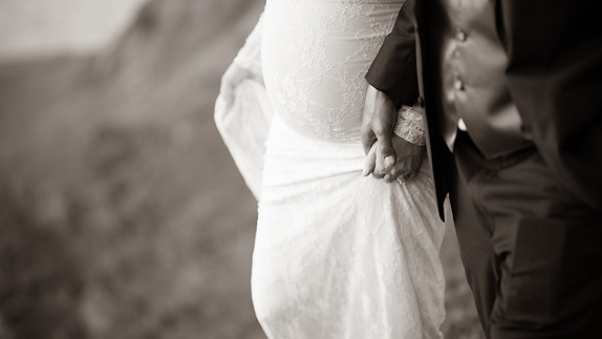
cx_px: 302
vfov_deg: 13.4
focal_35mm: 90
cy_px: 173
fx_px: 1437
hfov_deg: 23.7
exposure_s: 1/800
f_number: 1.4
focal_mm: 85
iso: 100
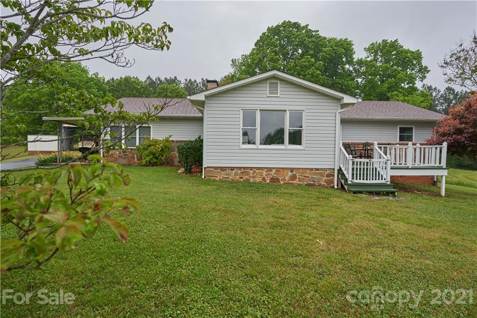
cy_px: 159
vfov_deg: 67.3
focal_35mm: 18
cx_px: 238
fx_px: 238
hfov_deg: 90.0
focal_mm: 18
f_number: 4.5
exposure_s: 1/640
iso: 400
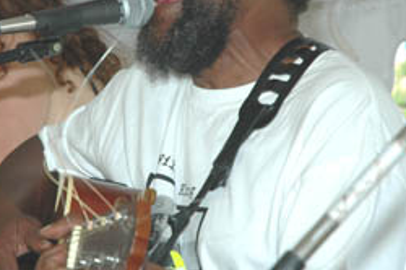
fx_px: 2365
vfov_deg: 6.5
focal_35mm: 210
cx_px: 148
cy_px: 98
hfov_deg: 9.8
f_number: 6.7
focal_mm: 70
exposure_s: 1/180
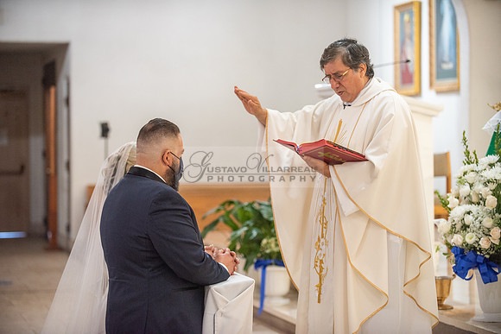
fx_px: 1531
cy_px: 167
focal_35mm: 110
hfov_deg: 18.6
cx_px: 250
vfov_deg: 12.5
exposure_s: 1/160
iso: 2000
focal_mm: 110
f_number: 2.8
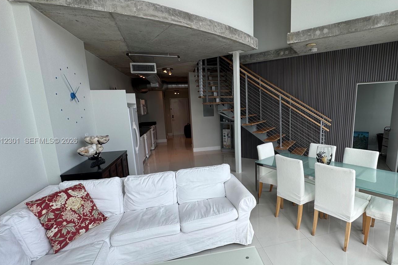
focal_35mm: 18
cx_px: 228
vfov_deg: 67.3
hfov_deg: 89.4
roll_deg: +2.0
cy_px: 141
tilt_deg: -10.4
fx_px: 199
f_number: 2.2
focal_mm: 2.22
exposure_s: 1/261
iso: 40
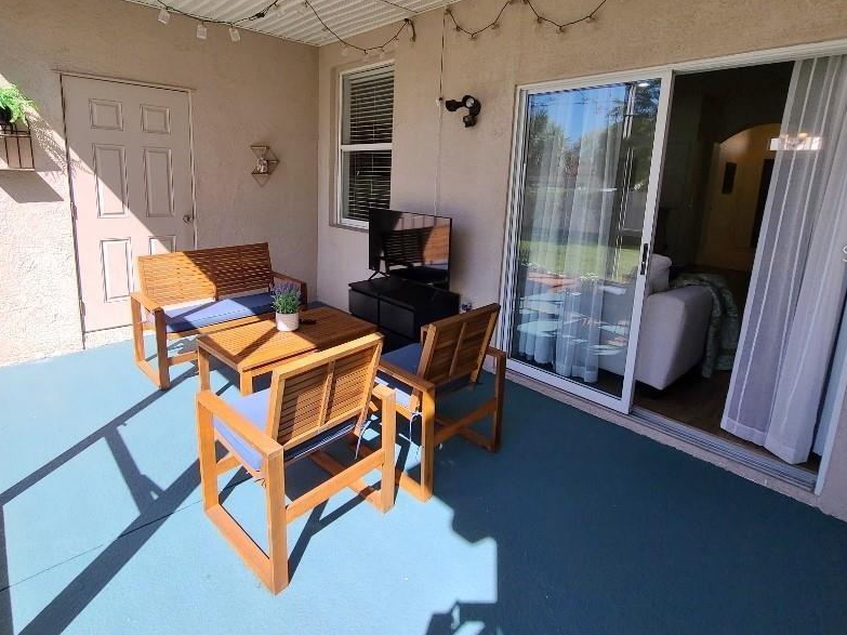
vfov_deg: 73.9
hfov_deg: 90.9
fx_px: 416
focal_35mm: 17
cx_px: 391
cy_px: 253
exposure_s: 1/388
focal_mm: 2.2
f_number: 2.2
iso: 50
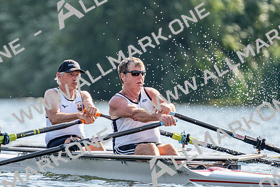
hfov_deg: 2.5
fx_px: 6354
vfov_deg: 1.7
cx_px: 93
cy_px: 126
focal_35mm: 817
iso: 500
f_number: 6.3
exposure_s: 1/1600
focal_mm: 600
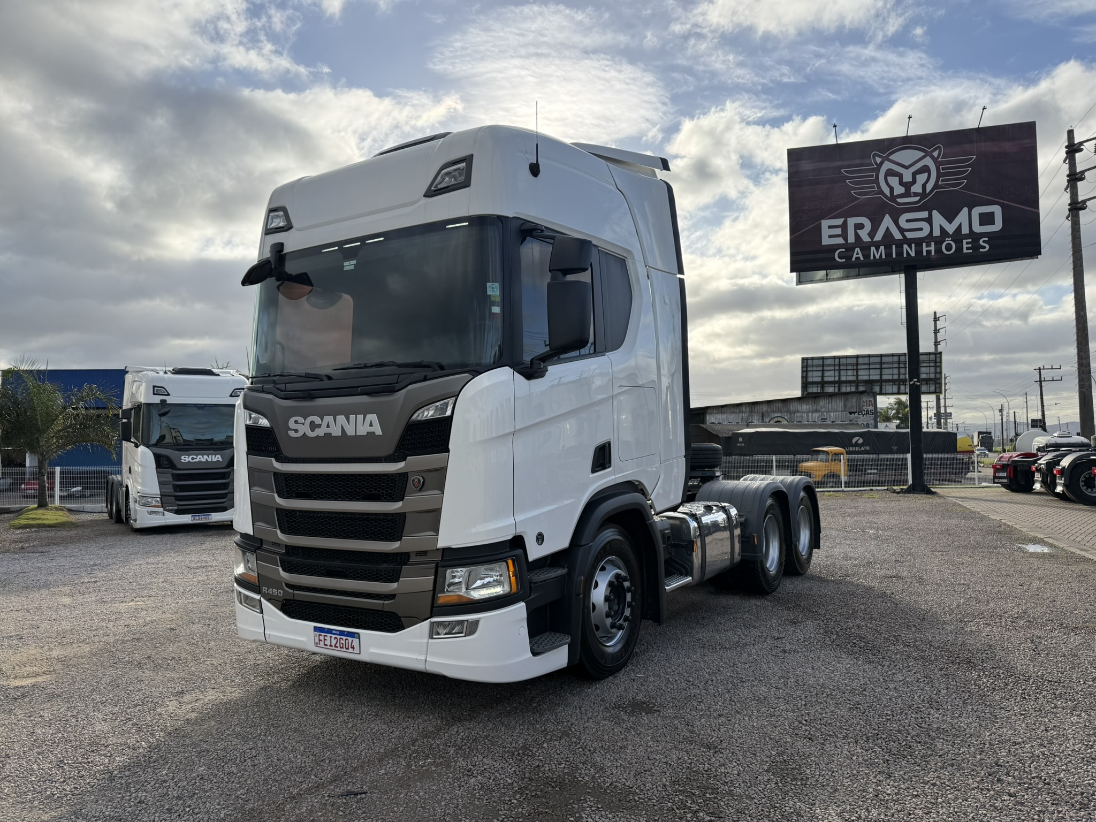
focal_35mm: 24
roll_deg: +1.0
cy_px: 411
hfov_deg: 71.6
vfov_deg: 56.8
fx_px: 760
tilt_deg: +3.5
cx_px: 548
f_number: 1.78
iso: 80
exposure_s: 1/3759
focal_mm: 6.76
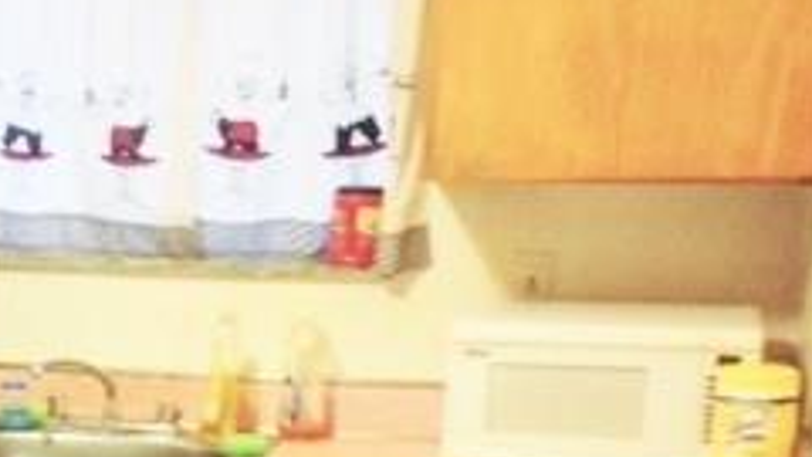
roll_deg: +2.2
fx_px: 2067
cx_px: -196
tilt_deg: -11.3
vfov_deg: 12.3
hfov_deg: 20.6
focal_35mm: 96
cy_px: 555
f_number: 2.4
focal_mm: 4.12
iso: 320
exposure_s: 1/20
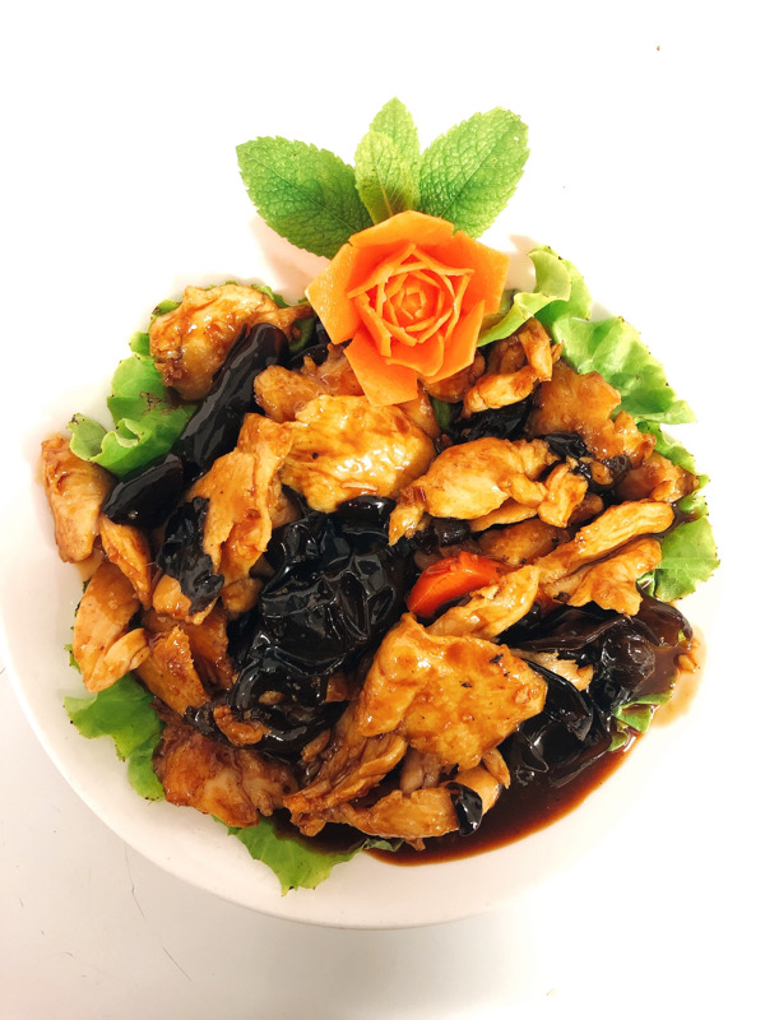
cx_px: 382
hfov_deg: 49.7
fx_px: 825
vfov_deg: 63.4
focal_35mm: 28
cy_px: 510
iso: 100
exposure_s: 1/6
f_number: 1.8
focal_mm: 3.99
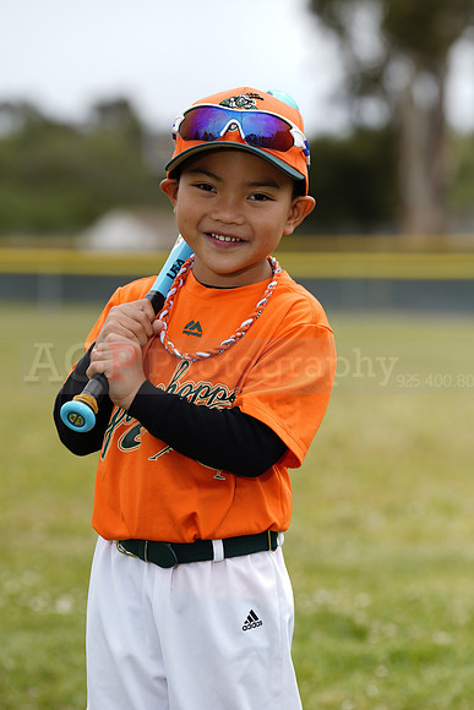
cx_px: 237
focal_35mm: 185
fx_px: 3651
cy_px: 355
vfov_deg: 11.1
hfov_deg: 7.4
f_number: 5.6
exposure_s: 1/250
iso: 50
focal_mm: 185
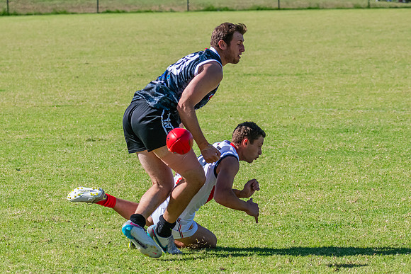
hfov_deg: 5.6
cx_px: 190
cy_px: 123
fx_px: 4192
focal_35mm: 367
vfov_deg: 3.7
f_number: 11
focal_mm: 240
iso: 1600
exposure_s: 1/1600
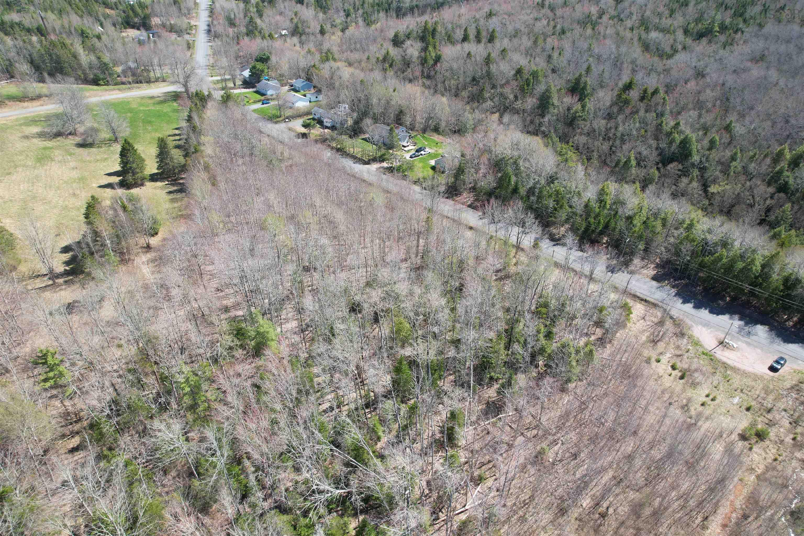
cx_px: 402
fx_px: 491
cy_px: 268
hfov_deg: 78.6
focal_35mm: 22
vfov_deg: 57.2
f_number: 2.8
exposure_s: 1/640
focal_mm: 8.38
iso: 100
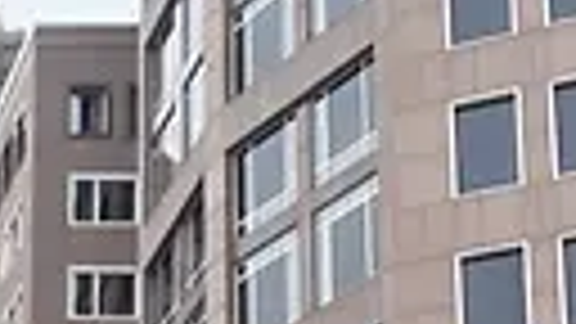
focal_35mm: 153
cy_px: 621
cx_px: -315
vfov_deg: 7.6
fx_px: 2337
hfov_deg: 13.2
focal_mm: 2.71
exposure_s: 1/342
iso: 25
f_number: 2.2
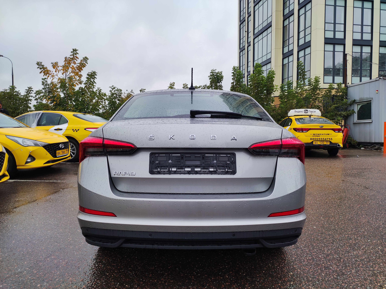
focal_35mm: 17
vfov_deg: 74.6
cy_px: 144
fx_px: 189
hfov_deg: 91.1
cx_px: 193
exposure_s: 1/193
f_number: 1.79
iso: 50
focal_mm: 4.74
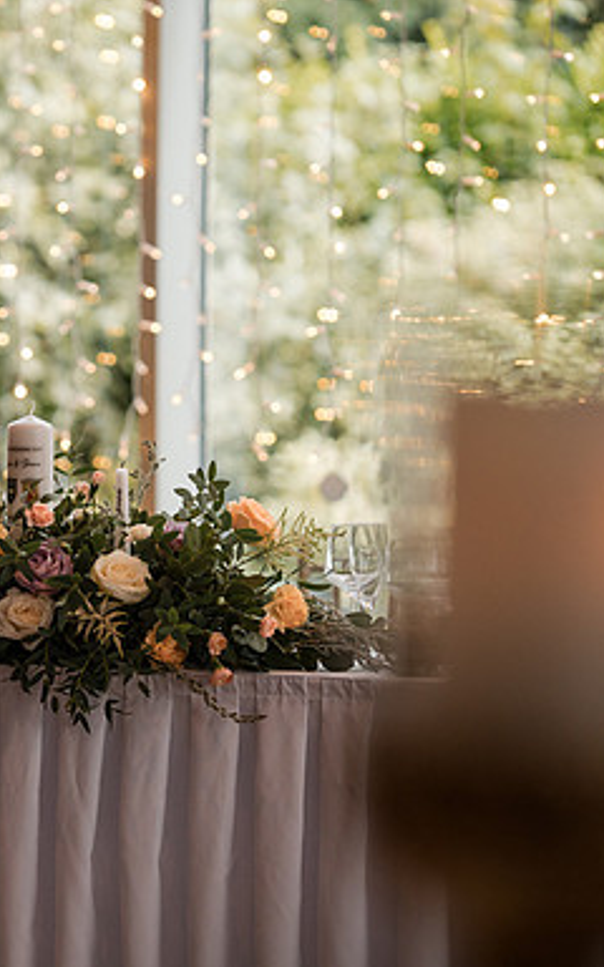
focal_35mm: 131
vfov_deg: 15.9
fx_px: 3450
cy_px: 485
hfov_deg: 9.9
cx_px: -81
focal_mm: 85
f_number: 2.2
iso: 1000
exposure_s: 1/1000
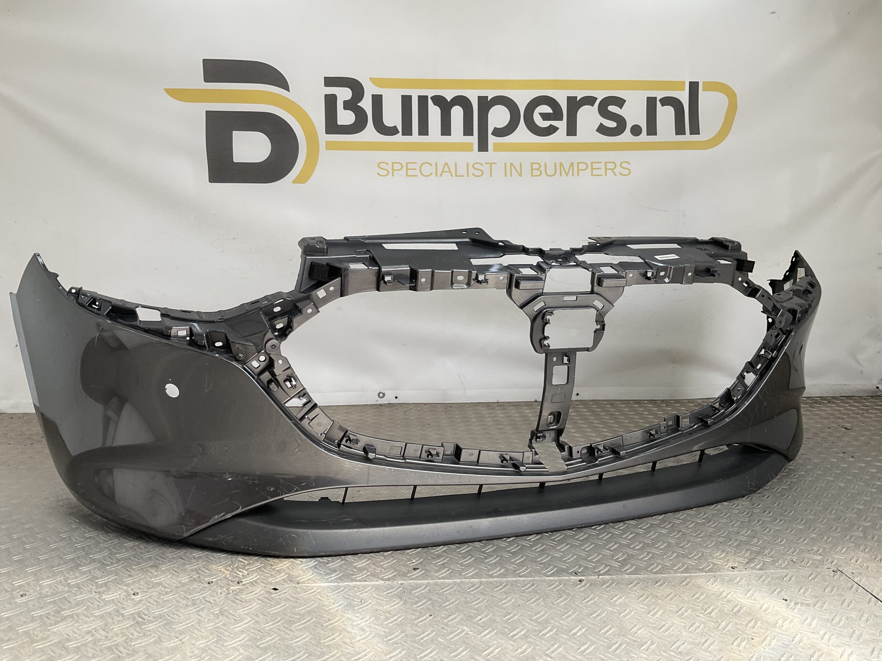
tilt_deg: -7.1
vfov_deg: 48.2
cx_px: 441
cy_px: 330
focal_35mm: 29
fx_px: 739
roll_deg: +0.1
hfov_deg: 61.7
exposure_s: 1/367
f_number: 1.8
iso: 16
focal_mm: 3
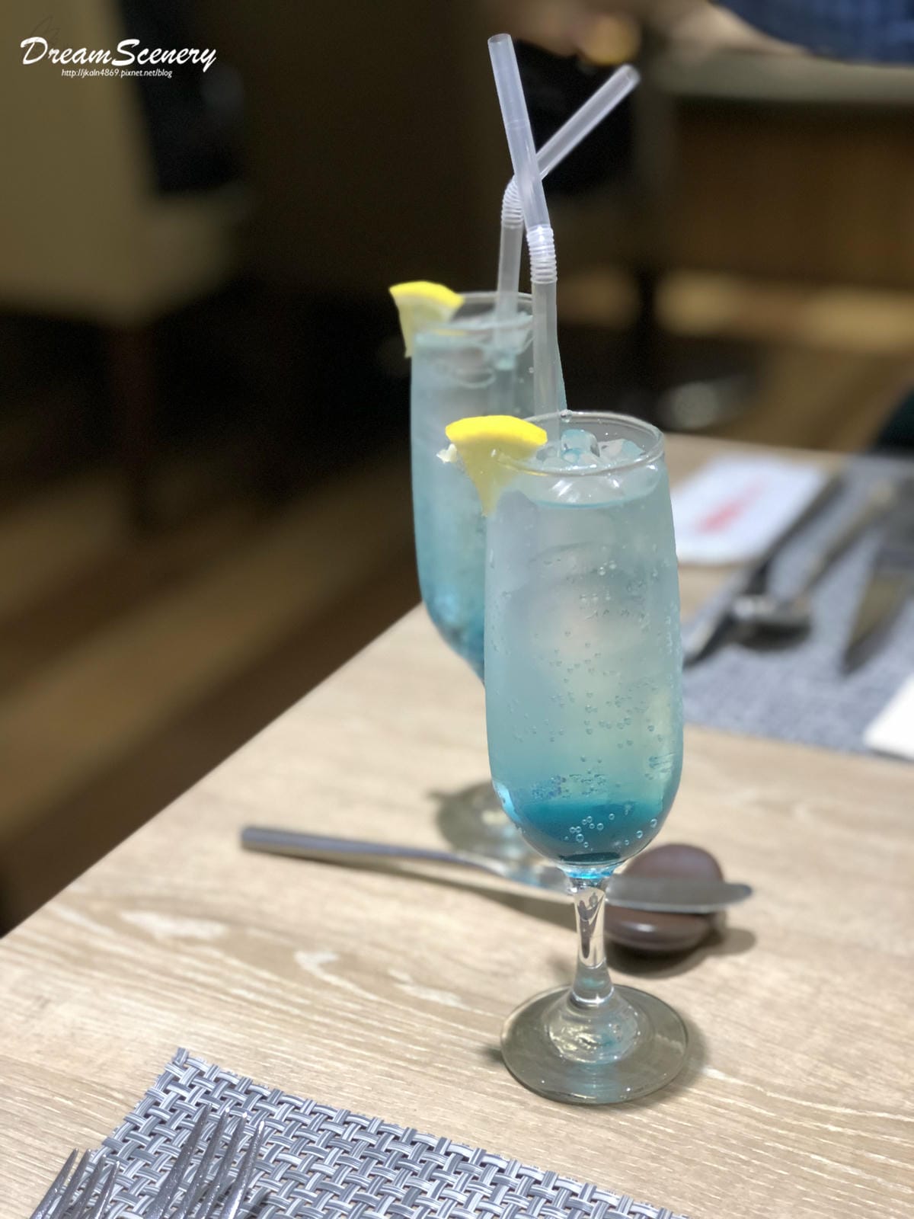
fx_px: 2007
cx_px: 457
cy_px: 610
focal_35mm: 57
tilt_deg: -24.7
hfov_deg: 25.7
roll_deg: +1.5
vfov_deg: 33.8
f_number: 2.8
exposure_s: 1/30
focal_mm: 6.6
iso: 125
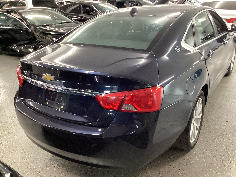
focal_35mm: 31
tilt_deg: -23.8
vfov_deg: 45.4
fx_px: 211
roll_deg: +1.4
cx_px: 118
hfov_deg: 58.4
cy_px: 88
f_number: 2.4
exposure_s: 1/33
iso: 400
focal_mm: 3.3
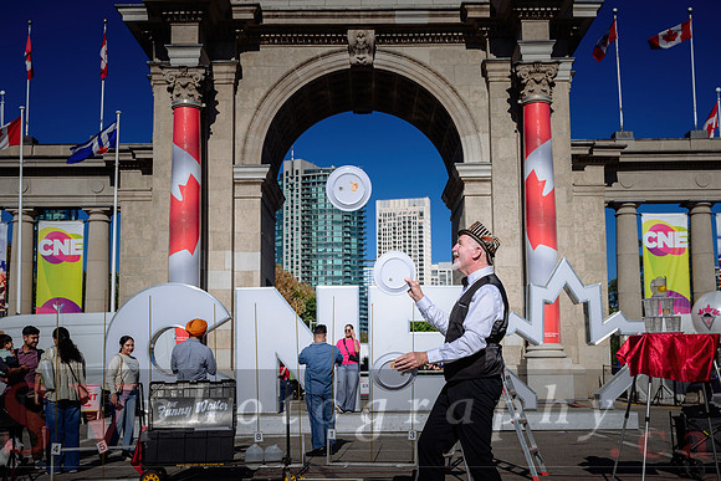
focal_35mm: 43
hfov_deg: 45.5
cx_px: 377
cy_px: 265
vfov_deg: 31.2
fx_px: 860
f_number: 6.3
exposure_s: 1/400
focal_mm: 38
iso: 64
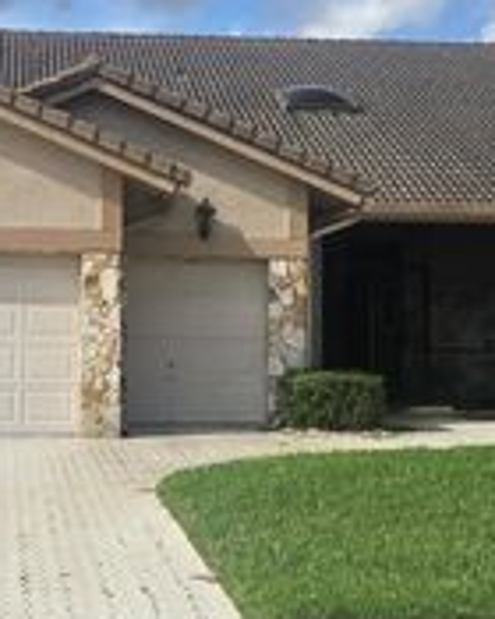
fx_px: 1502
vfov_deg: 23.2
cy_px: 198
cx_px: 127
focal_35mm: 82
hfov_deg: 18.6
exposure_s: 1/6217
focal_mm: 5.4
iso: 80
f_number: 1.8
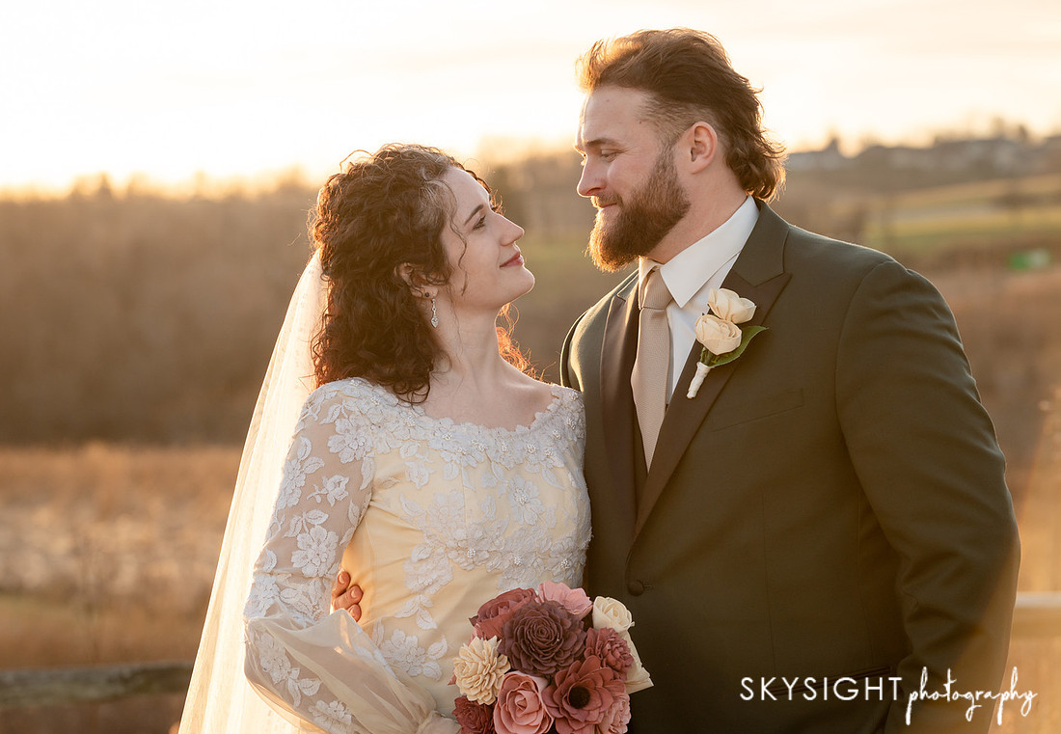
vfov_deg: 10.9
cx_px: 494
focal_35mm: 129
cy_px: 357
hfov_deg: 15.7
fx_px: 3839
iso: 320
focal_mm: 122
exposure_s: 1/320
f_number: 5
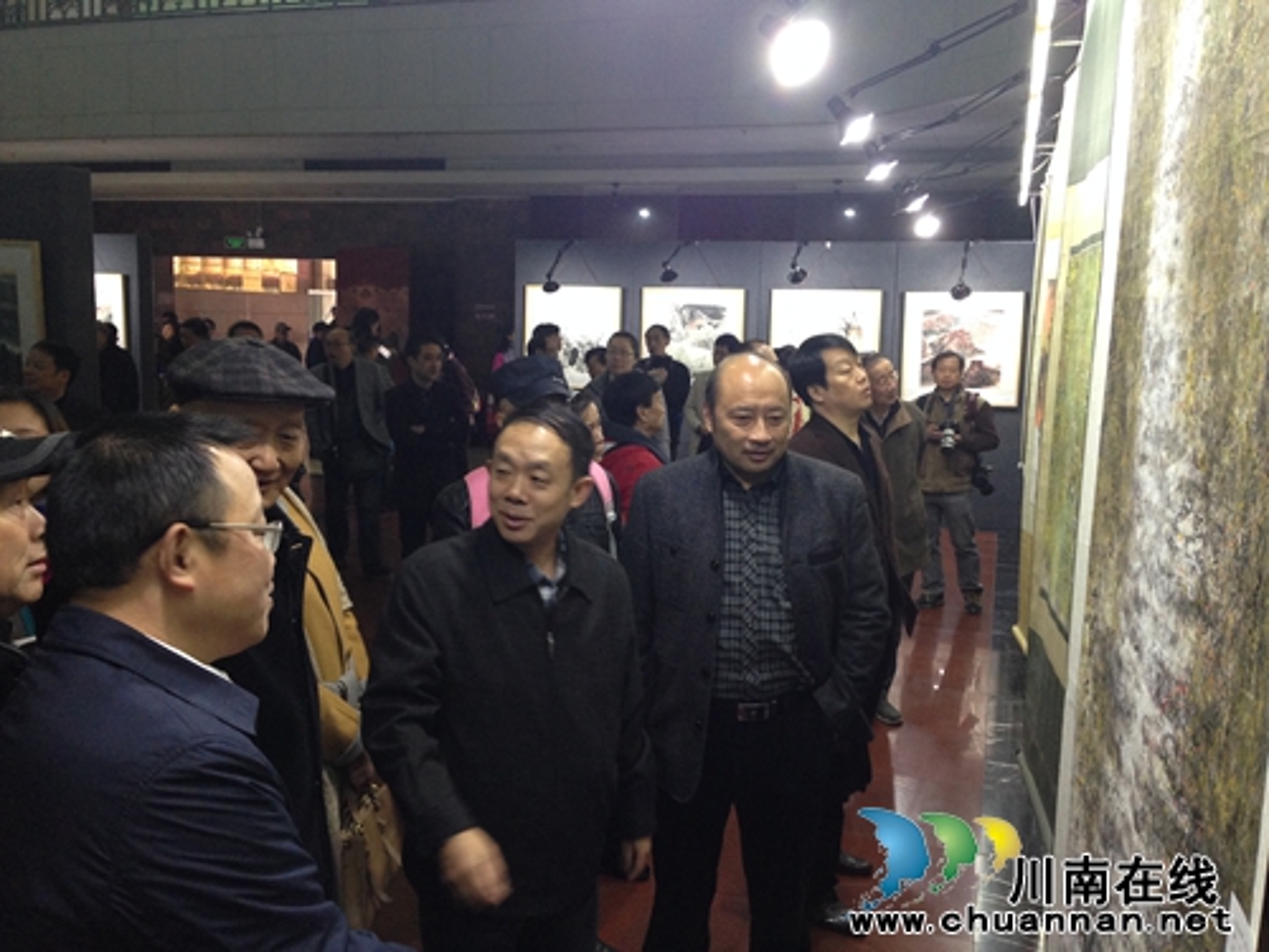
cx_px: 634
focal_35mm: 33
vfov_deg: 42.9
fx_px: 1210
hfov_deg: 55.4
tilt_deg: -9.3
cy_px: 476
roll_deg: -1.8
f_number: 2.4
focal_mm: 4.12
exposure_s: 1/20
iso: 160
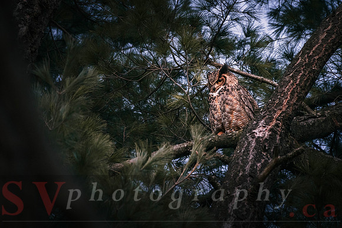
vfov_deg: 1.9
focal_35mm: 706
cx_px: 155
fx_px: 6705
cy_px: 78
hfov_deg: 2.9
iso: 1600
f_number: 5.6
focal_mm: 500
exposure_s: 1/50
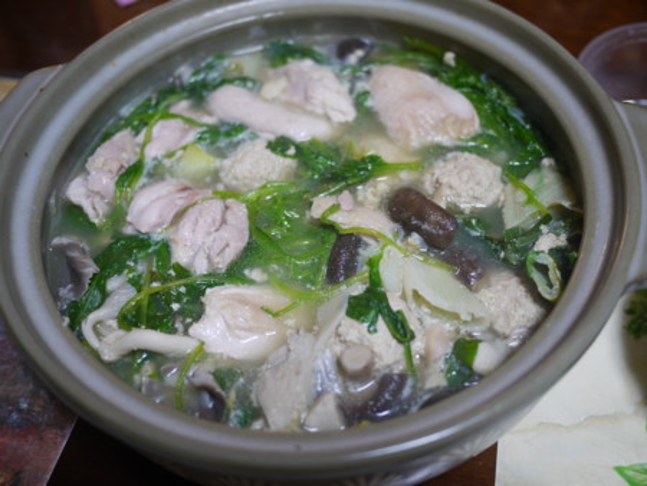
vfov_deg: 36.0
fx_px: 748
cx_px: 324
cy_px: 243
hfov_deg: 46.8
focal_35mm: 40
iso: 100
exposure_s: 1/30
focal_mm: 20
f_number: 1.7
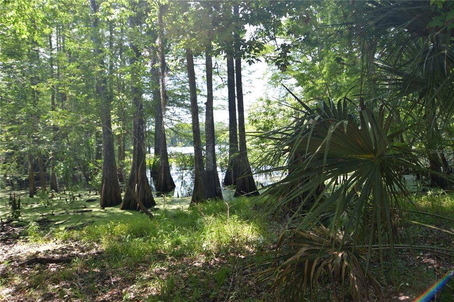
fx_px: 303
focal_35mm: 24
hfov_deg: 73.8
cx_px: 227
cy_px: 151
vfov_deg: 53.1
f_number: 2.8
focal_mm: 16
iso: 200
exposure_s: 1/500
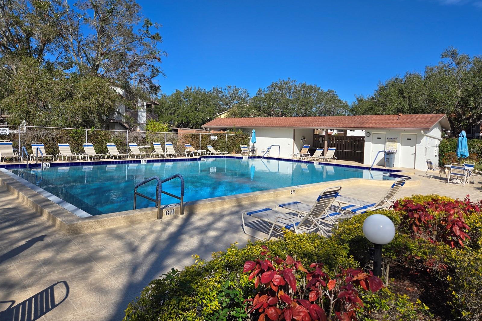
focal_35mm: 24
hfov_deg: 73.7
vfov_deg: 53.1
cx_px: 241
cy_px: 150
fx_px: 321
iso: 25
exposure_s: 1/2365
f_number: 1.8
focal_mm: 5.4
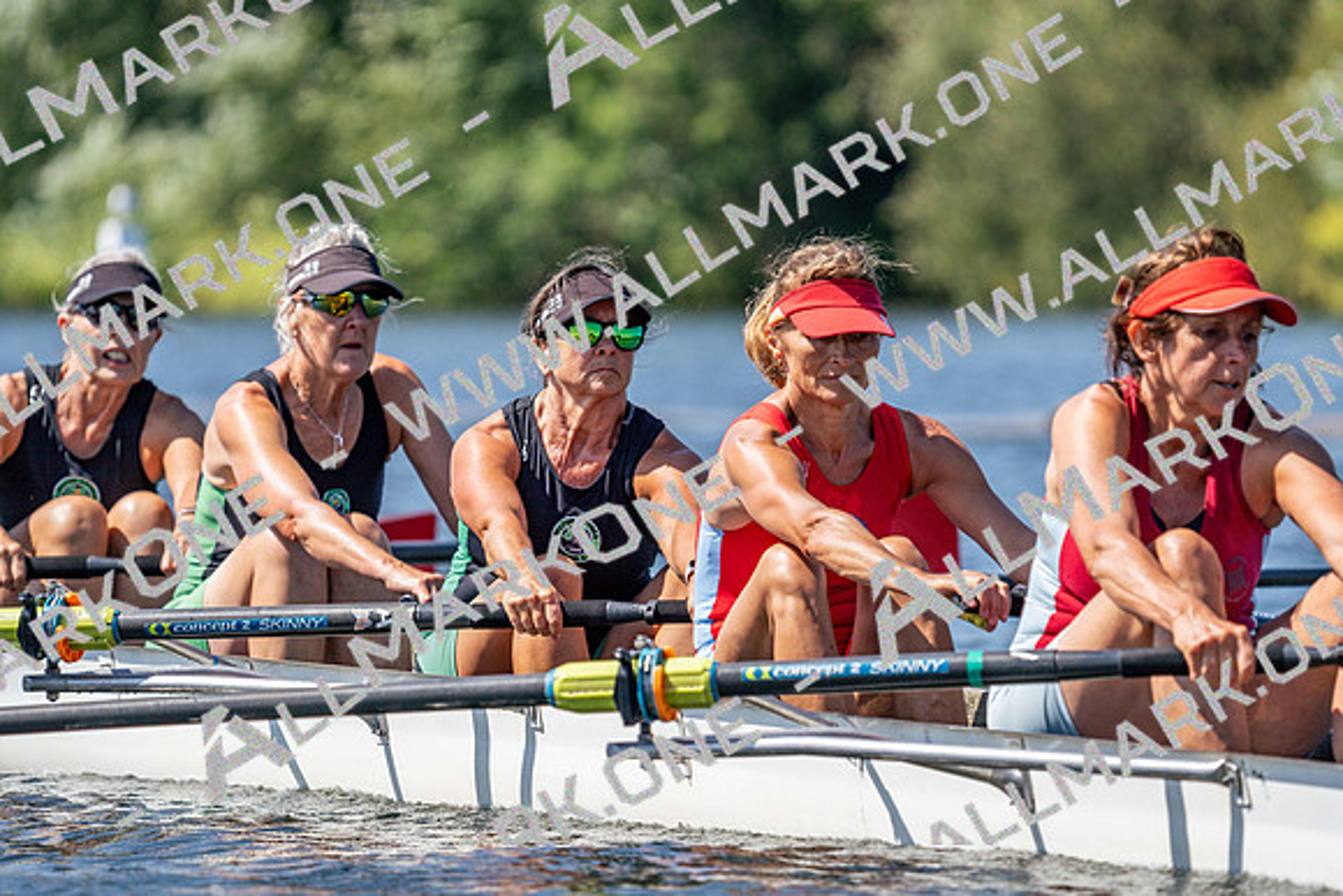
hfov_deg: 5.3
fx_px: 14589
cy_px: 448
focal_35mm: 391
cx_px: 672
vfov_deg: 3.5
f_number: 6.3
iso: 400
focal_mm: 391
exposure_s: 1/2000
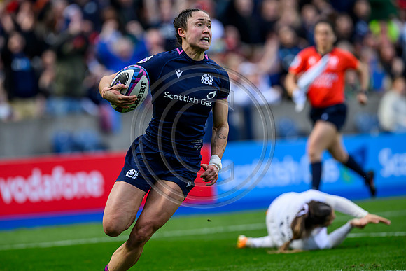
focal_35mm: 400
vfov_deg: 3.4
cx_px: 203
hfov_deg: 5.2
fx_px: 4512
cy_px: 136
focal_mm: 400
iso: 500
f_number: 4
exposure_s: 1/3200
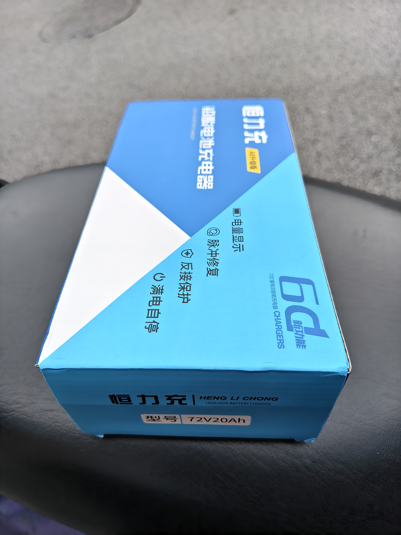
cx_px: 200
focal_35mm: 23
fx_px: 355
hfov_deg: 58.9
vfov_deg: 73.9
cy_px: 268
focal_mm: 5.56
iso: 71
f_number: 1.88
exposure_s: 1/746
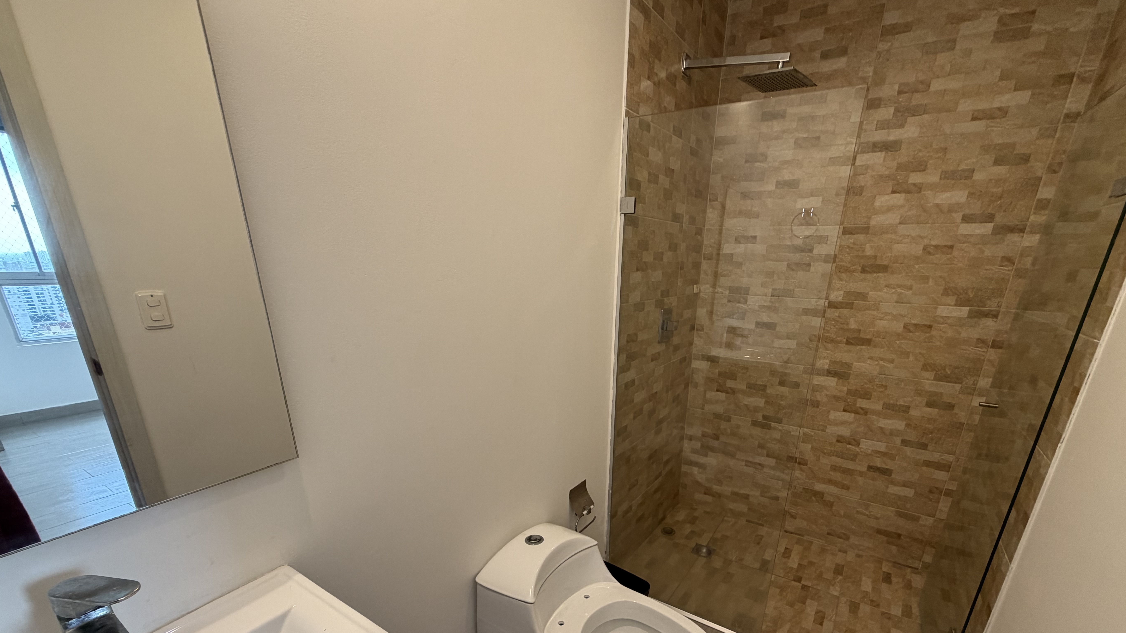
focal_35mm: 16
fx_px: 478
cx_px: 580
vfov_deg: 65.2
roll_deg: -0.7
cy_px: 426
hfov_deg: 99.3
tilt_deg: -19.7
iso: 200
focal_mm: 2.22
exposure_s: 1/60
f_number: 2.2
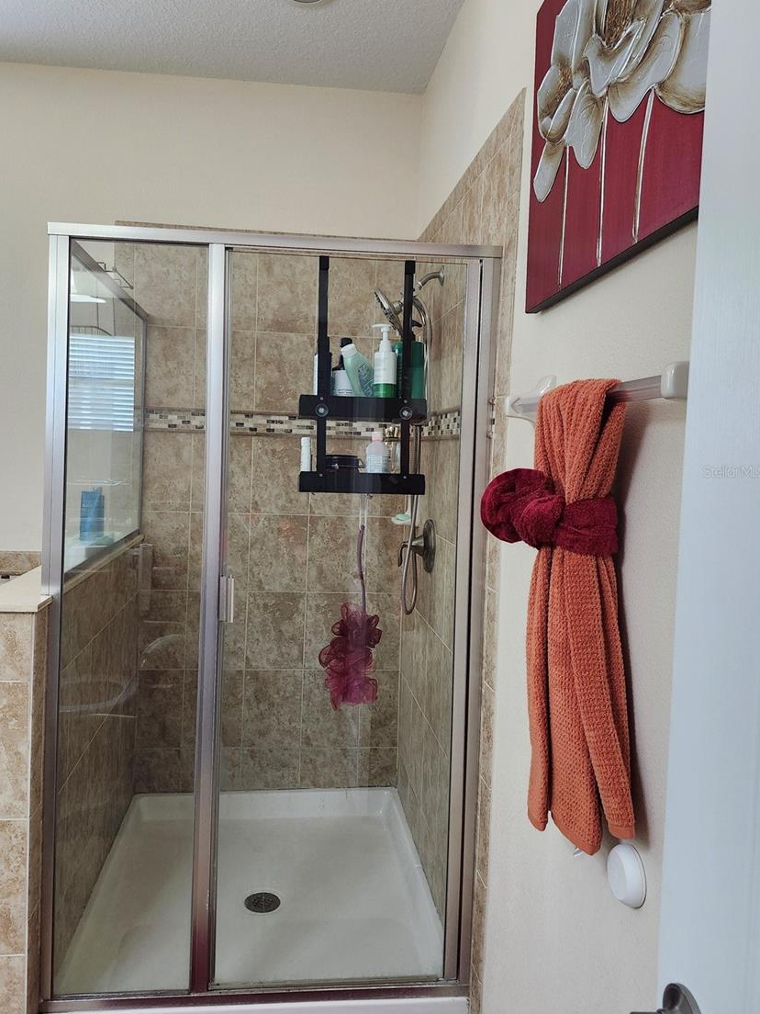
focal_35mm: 25
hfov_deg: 54.8
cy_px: 471
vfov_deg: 69.3
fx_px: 732
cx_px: 355
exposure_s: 1/120
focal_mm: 5.54
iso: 800
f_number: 1.8
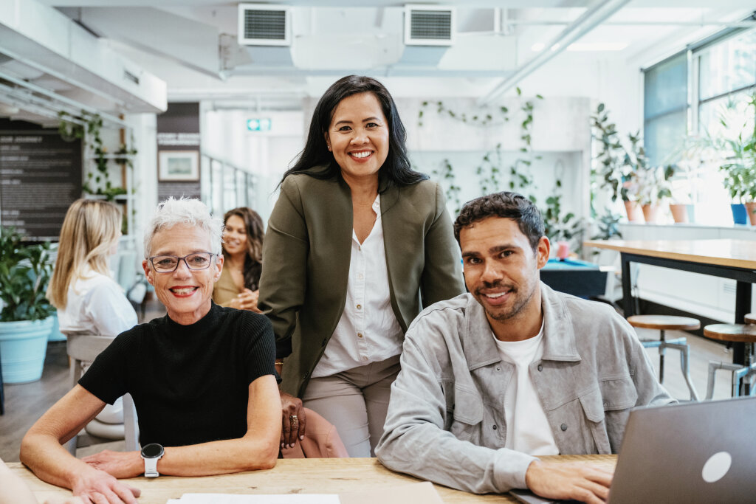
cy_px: 252
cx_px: 378
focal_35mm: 37
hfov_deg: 51.9
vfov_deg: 36.0
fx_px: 777
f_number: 2.8
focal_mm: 37
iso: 1600
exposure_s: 1/250
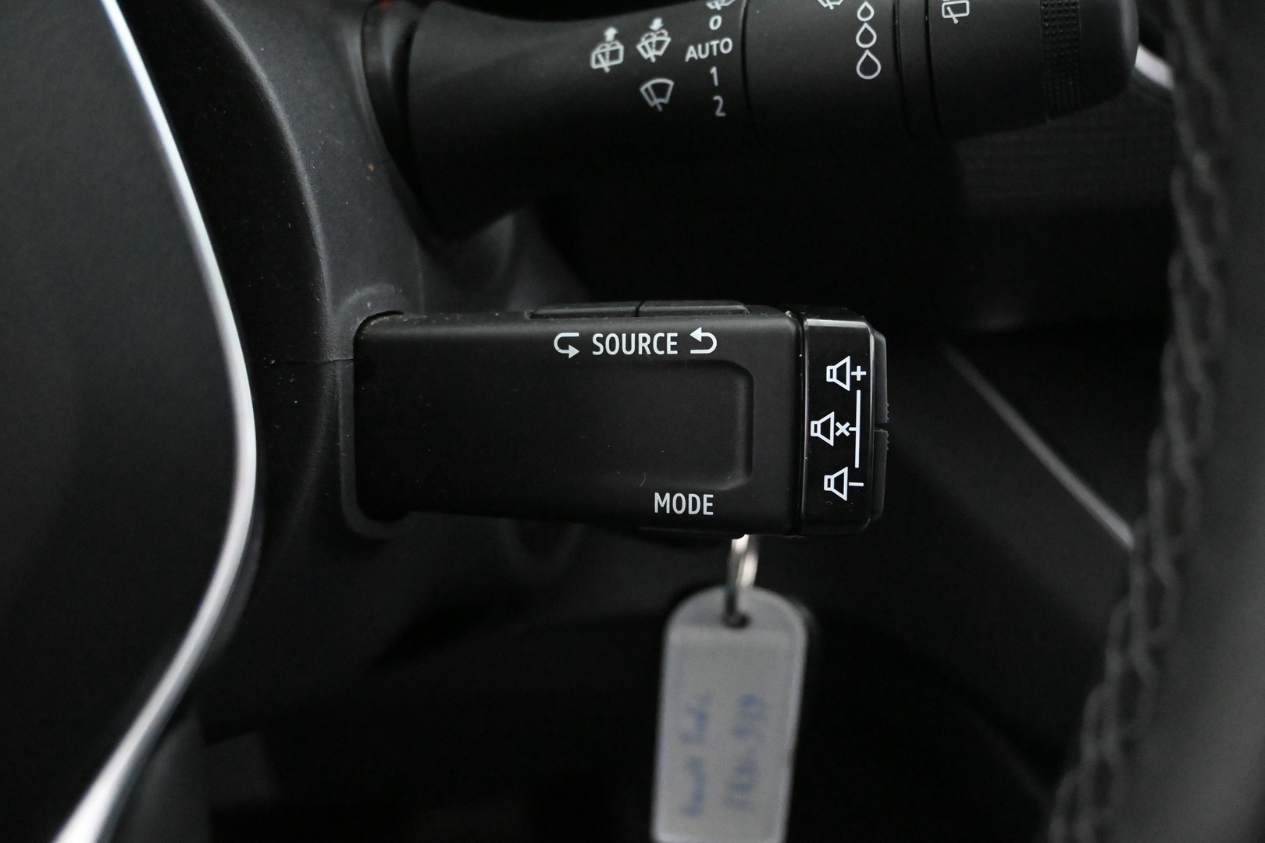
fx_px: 1291
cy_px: 422
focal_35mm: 37
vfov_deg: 36.2
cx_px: 632
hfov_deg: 52.2
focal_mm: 24.5
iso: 12800
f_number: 4.2
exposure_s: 1/40
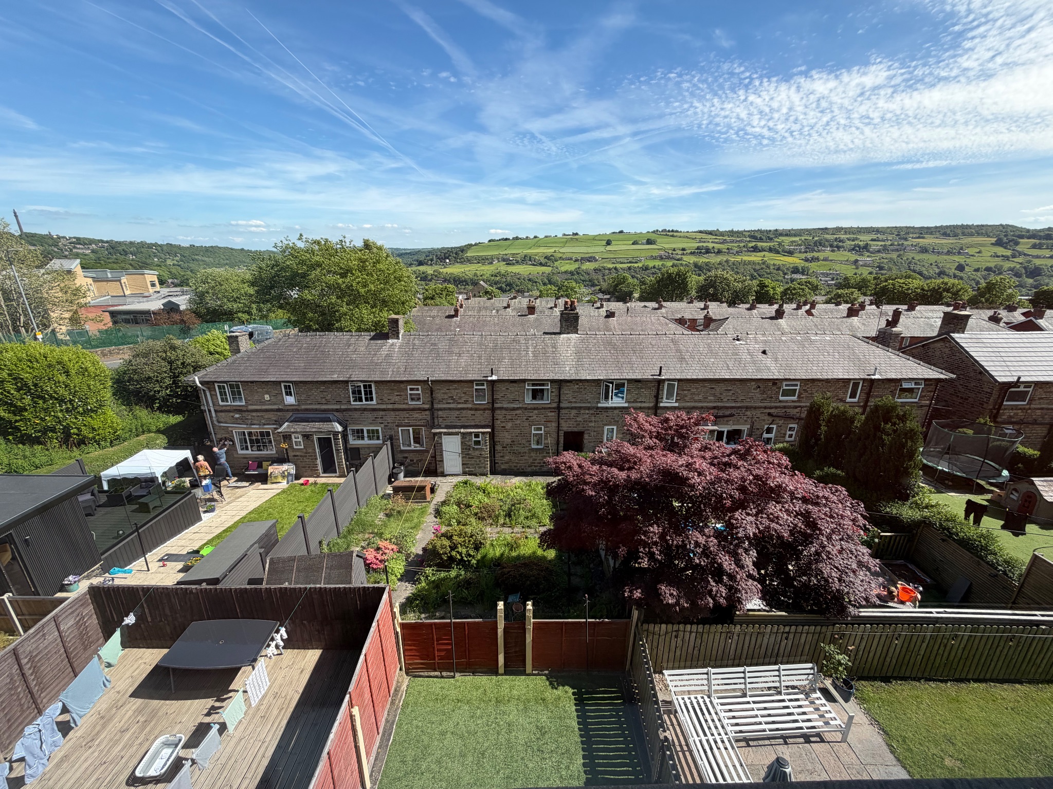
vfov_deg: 85.7
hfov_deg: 102.1
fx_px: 426
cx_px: 526
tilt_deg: -18.7
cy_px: 394
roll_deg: +0.8
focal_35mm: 14
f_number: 2.2
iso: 32
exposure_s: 1/770
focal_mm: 2.22
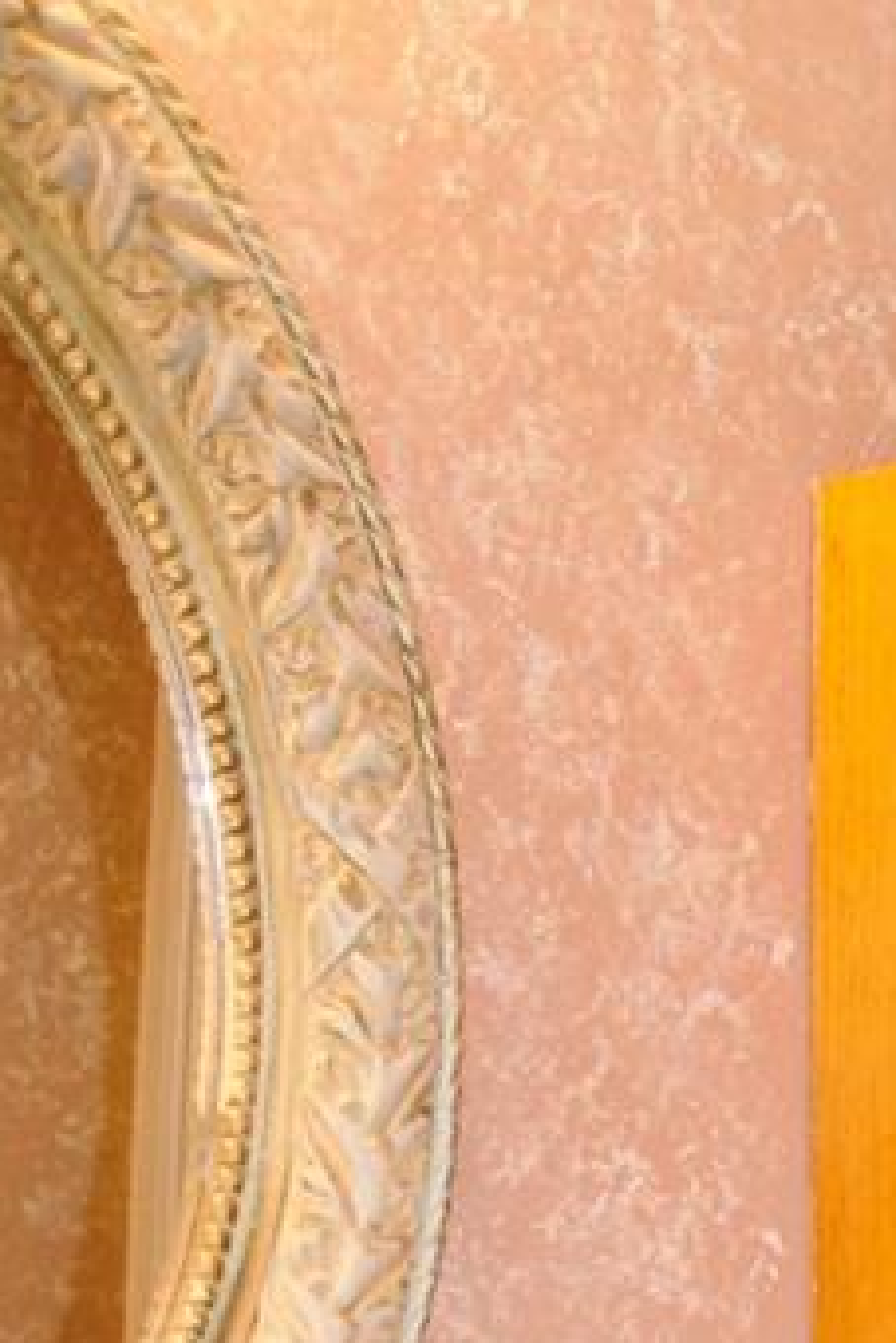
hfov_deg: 10.3
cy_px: 2208
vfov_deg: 15.1
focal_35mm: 122
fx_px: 4550
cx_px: 1855
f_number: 4.5
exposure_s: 1/80
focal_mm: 18
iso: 800
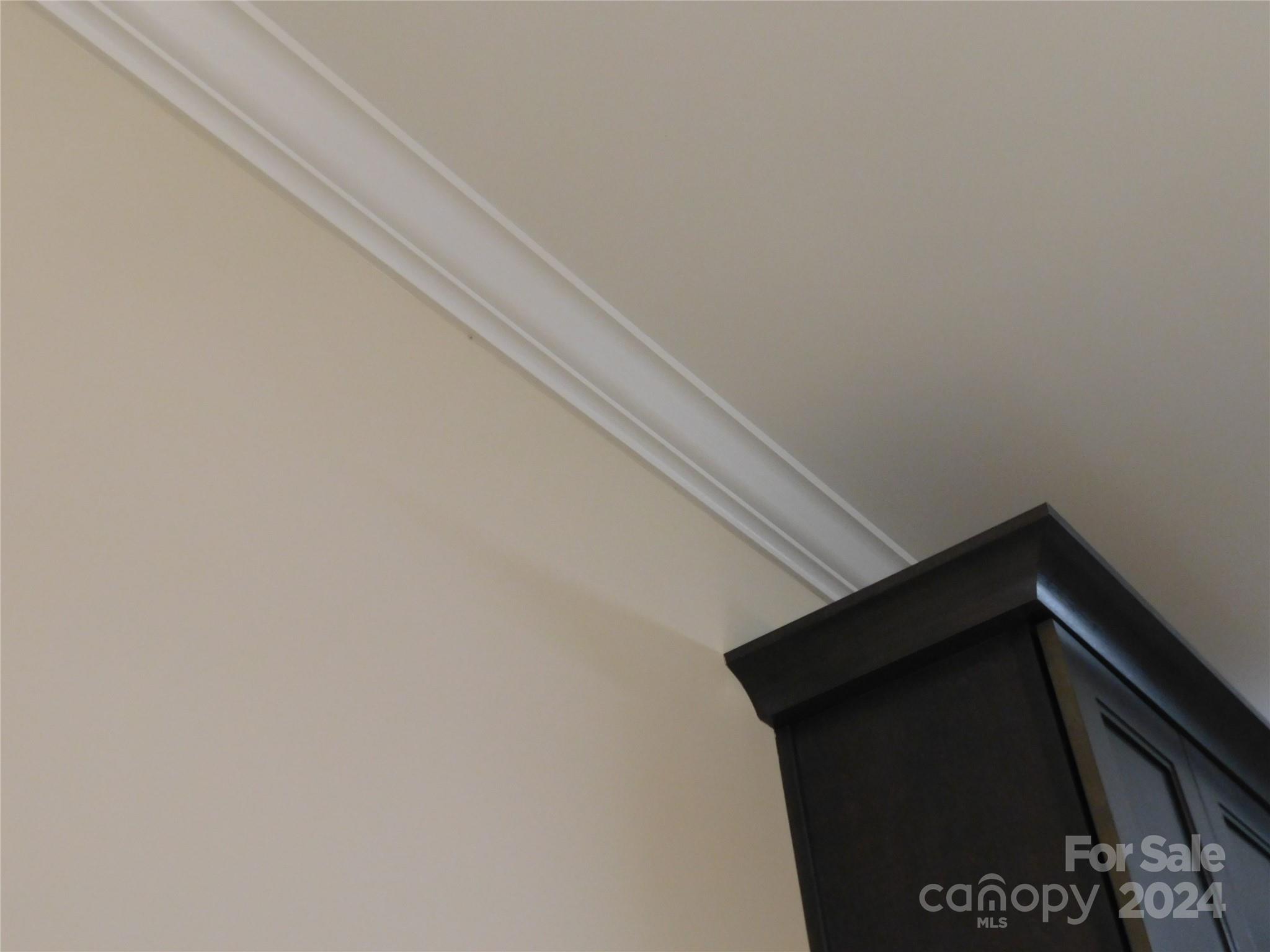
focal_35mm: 40
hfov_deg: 46.8
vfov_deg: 36.0
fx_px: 1468
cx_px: 635
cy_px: 476
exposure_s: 1/30
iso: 320
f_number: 3.6
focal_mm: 7.1
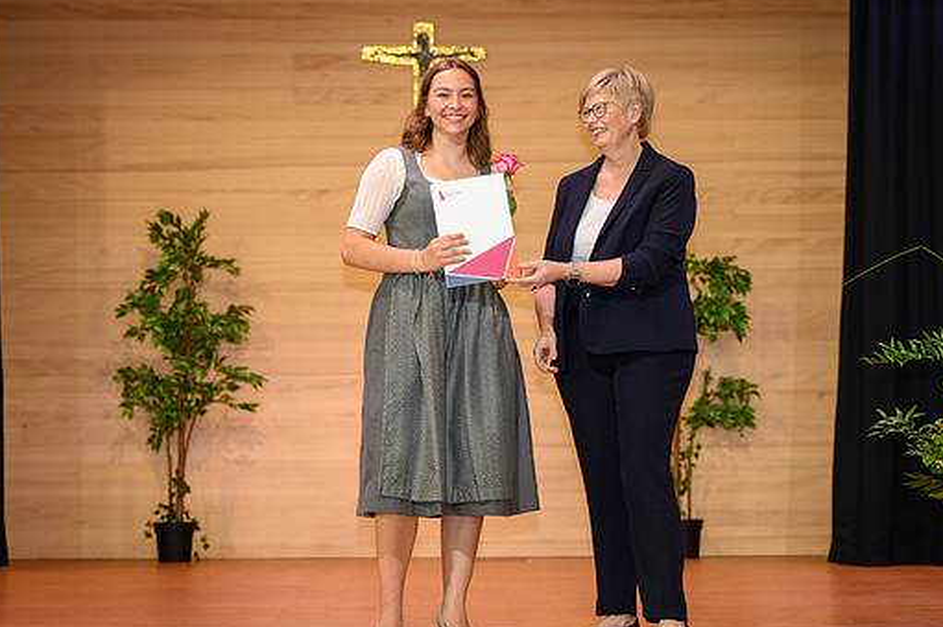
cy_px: 307
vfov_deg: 9.9
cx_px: 513
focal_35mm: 138
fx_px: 3612
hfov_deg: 14.9
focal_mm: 105
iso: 2000
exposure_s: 1/200
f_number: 5
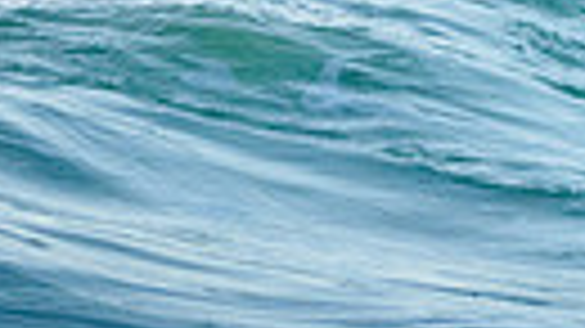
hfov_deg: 2.0
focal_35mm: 1103
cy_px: -218
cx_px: 1076
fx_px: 17103
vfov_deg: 1.1
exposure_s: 1/2000
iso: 1250
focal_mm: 155
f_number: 5.6
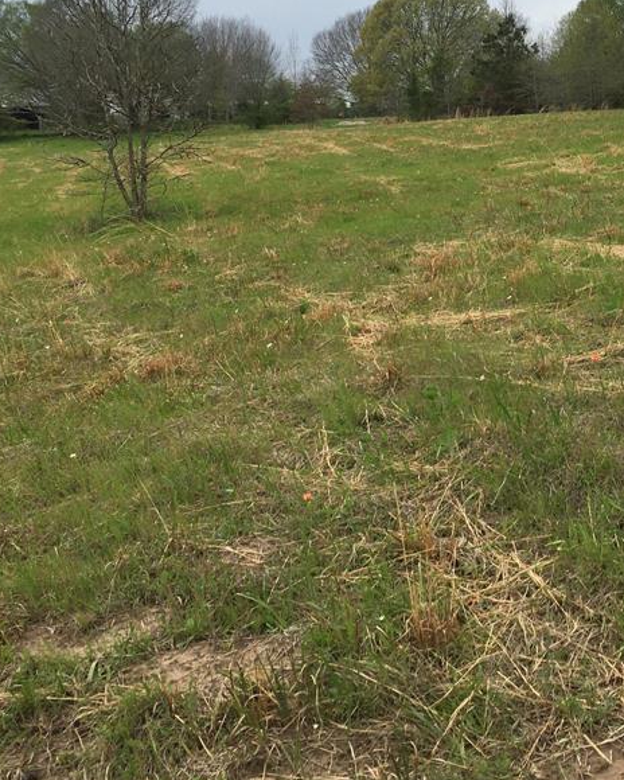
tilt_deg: -7.1
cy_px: 276
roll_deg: -1.2
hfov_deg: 29.6
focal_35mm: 50
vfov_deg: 37.0
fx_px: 1154
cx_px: 495
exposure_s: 1/1241
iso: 25
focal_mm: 4.15
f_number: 2.2
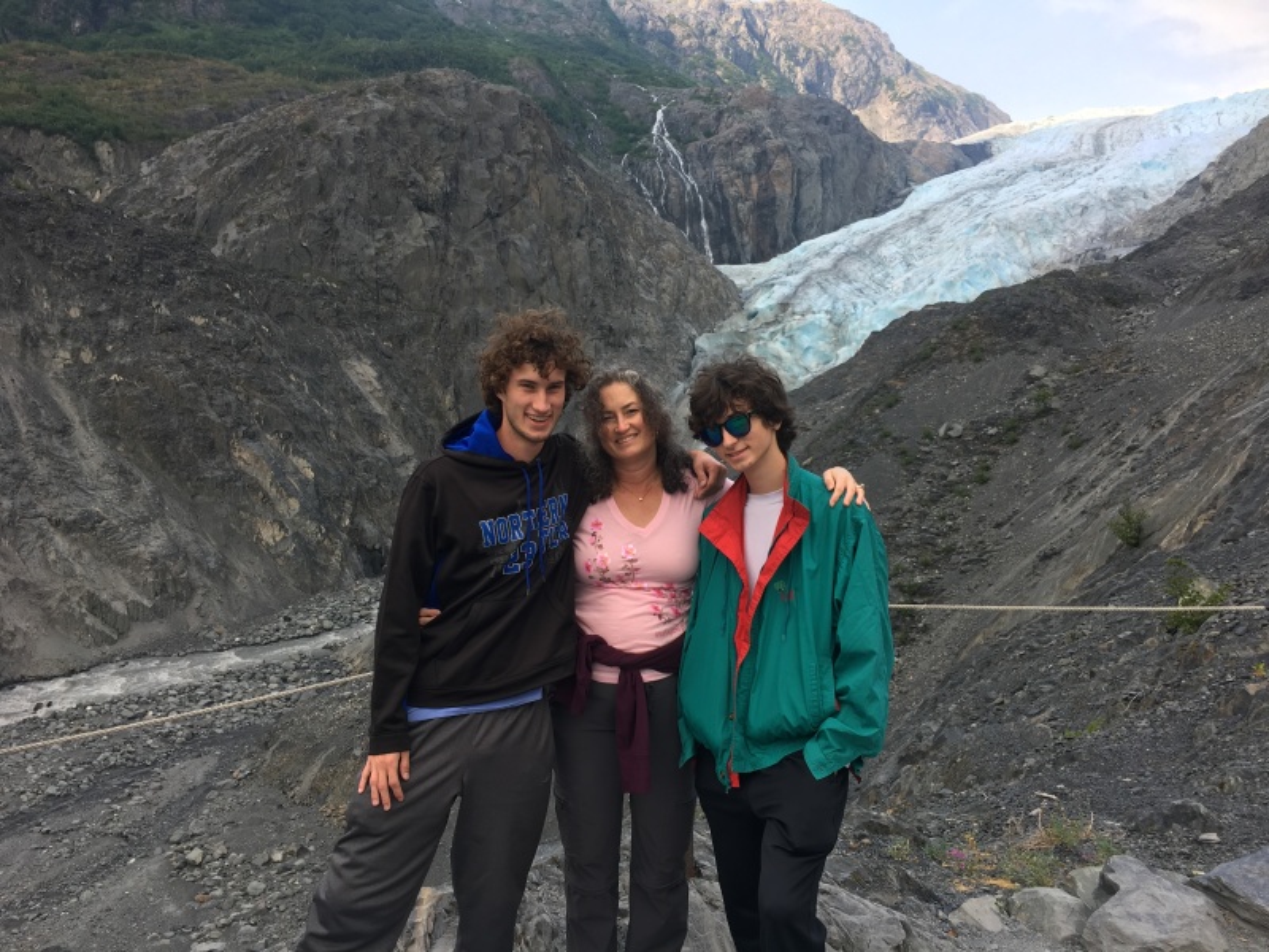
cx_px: 634
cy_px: 476
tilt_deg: -2.2
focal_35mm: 29
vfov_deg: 48.2
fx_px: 1063
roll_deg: +0.4
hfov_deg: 61.7
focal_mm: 4.15
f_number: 2.2
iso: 25
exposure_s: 1/354
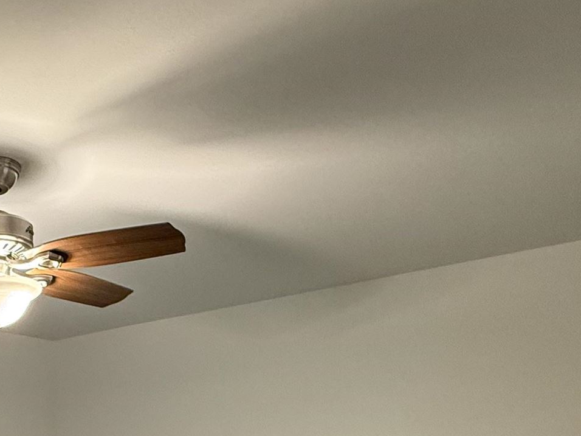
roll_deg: -0.1
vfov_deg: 27.7
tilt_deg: -5.6
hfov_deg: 37.0
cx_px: -19
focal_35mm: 45
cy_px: 541
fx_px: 755
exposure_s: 1/60
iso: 320
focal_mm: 2.22
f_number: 2.2
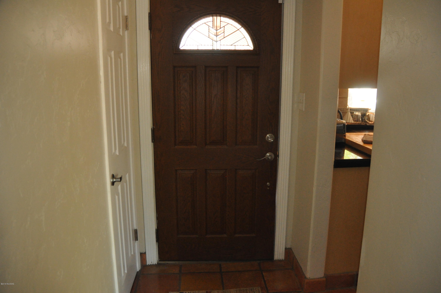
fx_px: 330
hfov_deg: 67.4
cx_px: 220
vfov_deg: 47.8
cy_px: 146
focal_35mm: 27
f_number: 5
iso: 1600
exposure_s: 1/80
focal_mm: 18
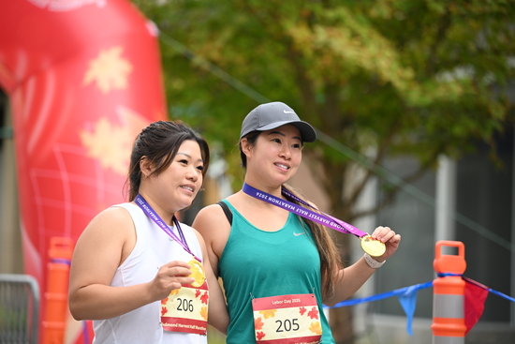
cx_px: 258
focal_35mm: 130
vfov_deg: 10.6
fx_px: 1860
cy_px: 172
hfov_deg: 15.8
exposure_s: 1/1600
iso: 640
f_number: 2.8
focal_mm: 130
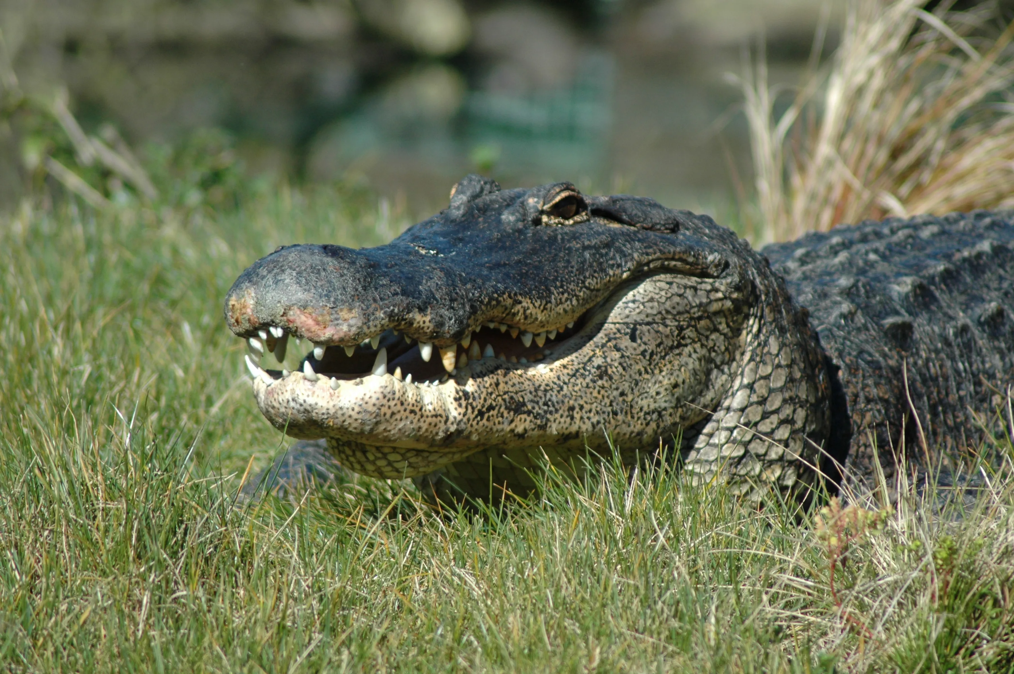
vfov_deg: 3.4
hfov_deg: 5.1
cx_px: 507
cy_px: 337
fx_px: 11397
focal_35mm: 405
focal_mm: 270
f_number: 5.6
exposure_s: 1/1250
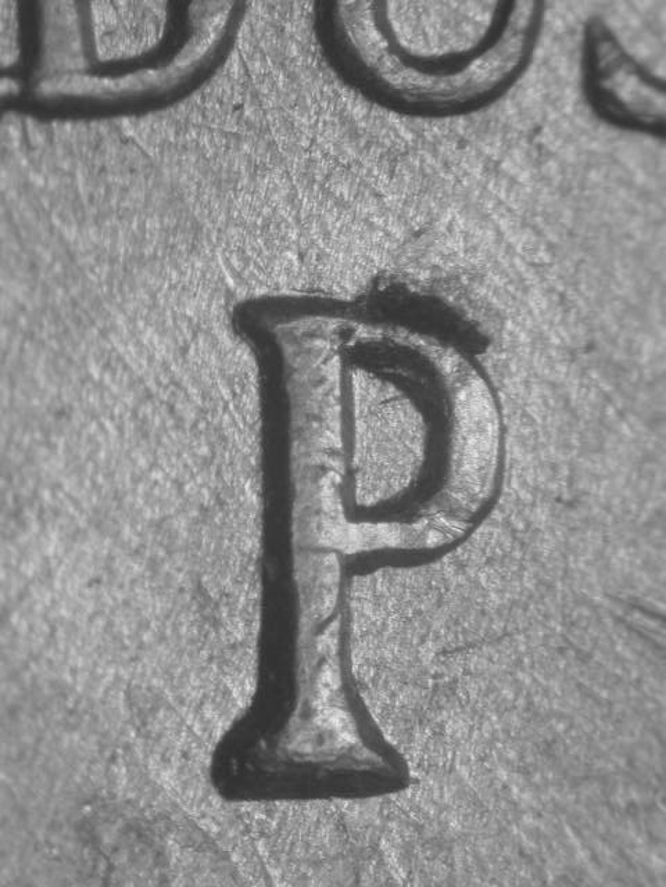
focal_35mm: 134
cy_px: 444
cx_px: 333
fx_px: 3437
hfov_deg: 11.1
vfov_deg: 14.7
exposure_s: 1/17.2
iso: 100
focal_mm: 27.7
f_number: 4.6
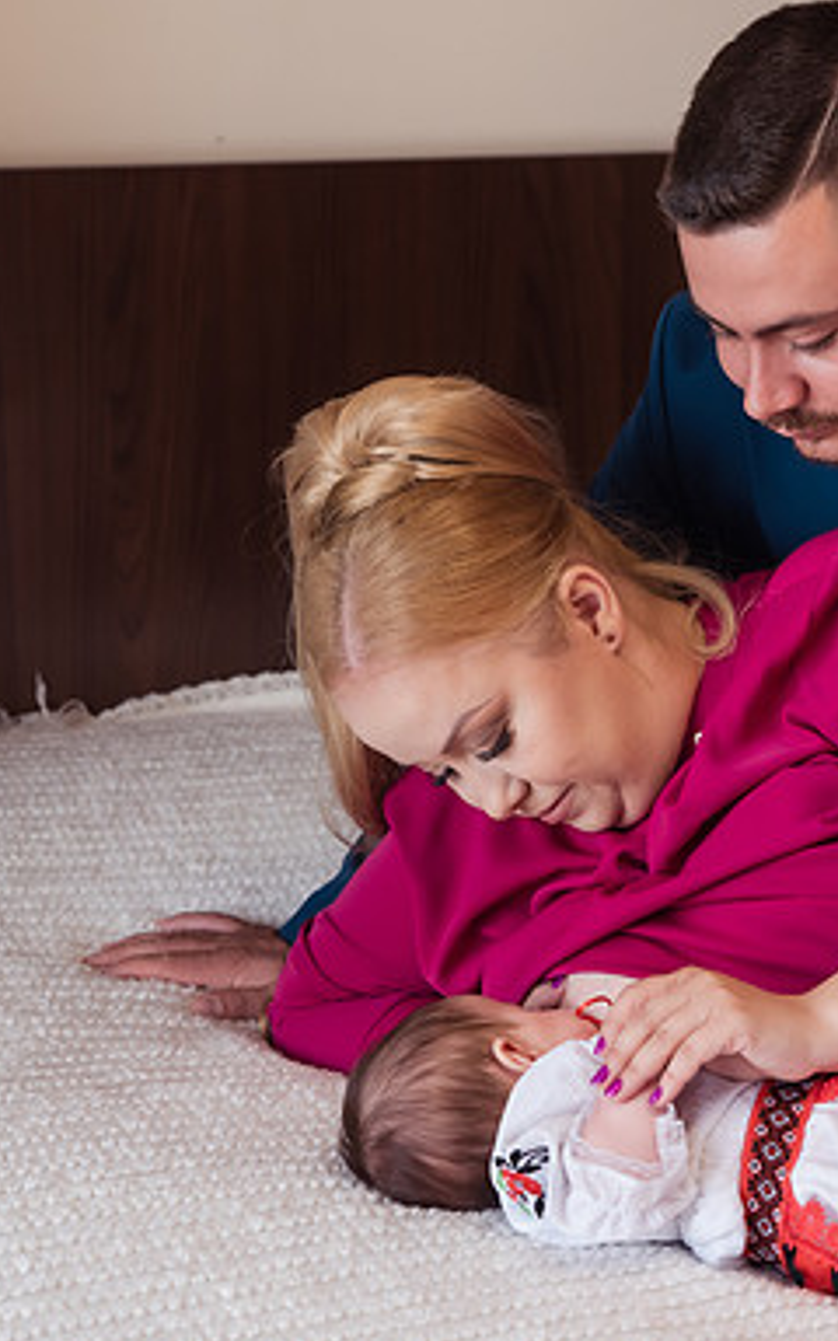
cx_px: 700
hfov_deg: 14.1
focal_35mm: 92
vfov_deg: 22.6
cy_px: 706
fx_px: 3362
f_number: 3.2
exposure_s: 1/160
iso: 500
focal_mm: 52
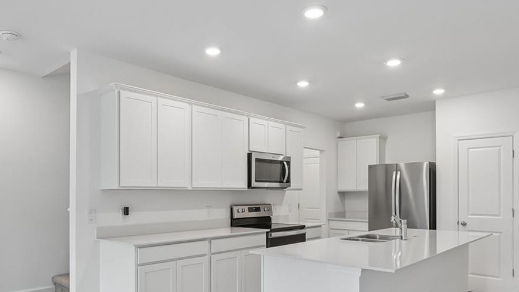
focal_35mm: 28
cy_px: 191
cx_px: 237
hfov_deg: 67.8
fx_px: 385
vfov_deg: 41.1
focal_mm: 14.5
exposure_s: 1/25
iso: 400
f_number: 8
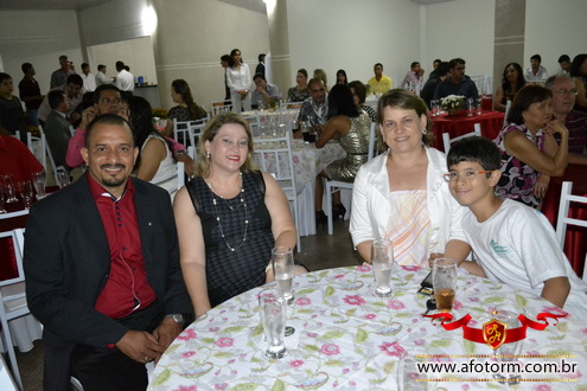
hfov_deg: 61.9
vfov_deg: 43.6
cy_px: 196
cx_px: 294
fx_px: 489
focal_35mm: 30
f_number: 3.8
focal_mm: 20
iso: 3200
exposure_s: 1/60
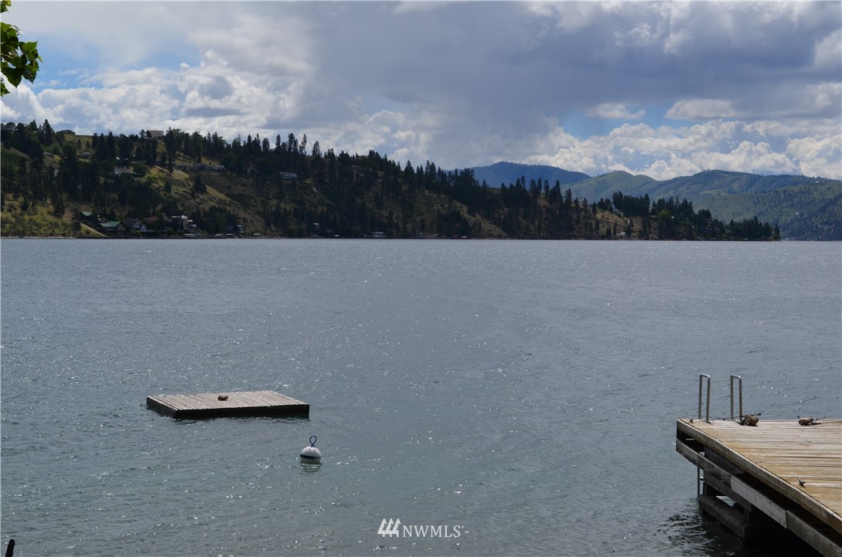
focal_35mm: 68
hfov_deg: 29.9
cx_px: 421
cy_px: 278
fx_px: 1575
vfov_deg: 20.1
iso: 100
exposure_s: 1/400
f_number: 10
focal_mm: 45
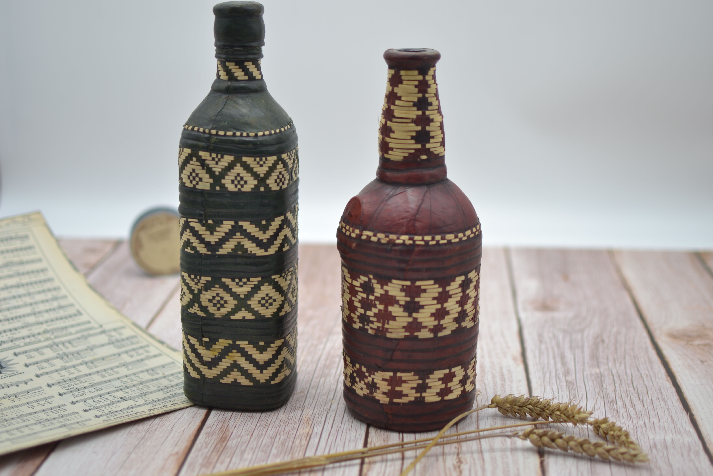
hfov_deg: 37.9
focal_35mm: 52
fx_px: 1040
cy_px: 238
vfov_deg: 25.8
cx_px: 356
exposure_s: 1/400
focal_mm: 35
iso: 100
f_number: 1.8
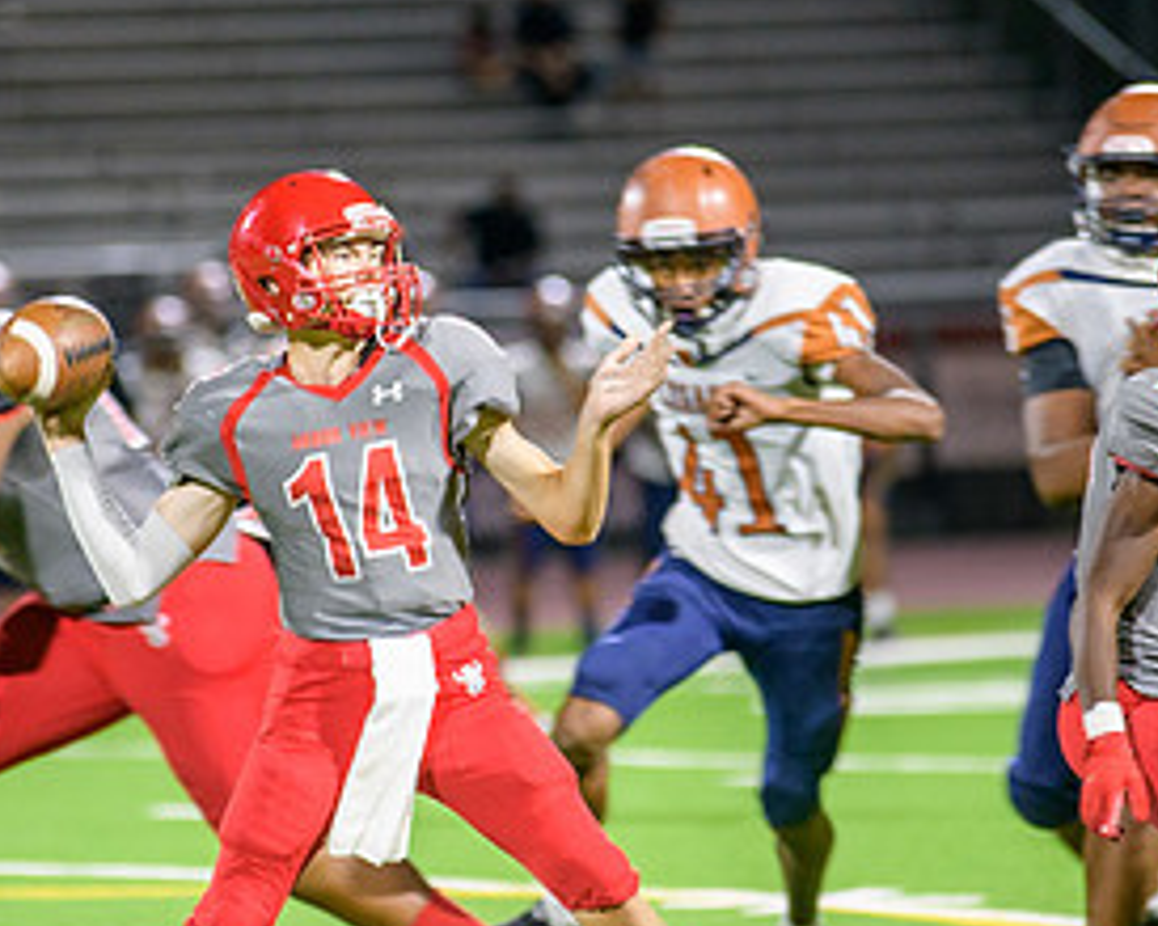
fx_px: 13601
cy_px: 455
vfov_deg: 3.9
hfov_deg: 4.9
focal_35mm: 397
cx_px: 473
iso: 1600
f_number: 2.8
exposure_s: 1/250
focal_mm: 200
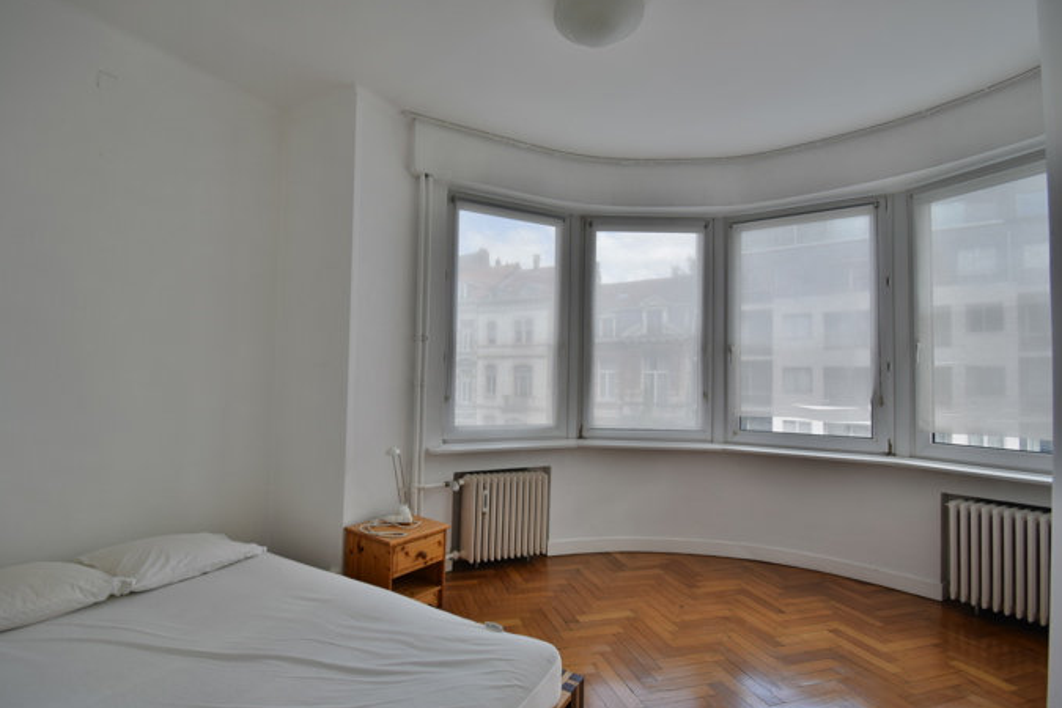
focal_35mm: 16
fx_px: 472
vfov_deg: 73.7
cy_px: 370
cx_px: 502
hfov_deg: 96.6
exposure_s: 1/40
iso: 100
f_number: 4.5
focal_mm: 10
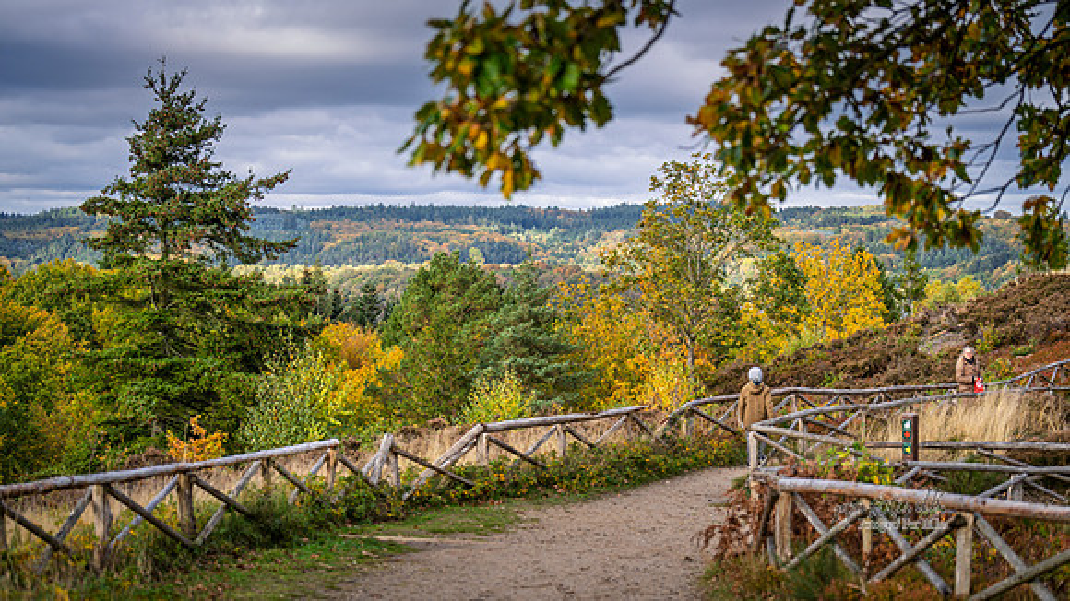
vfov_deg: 16.4
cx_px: 535
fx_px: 2080
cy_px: 356
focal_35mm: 73
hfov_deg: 28.9
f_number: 2.8
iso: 125
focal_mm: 70
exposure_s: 1/640
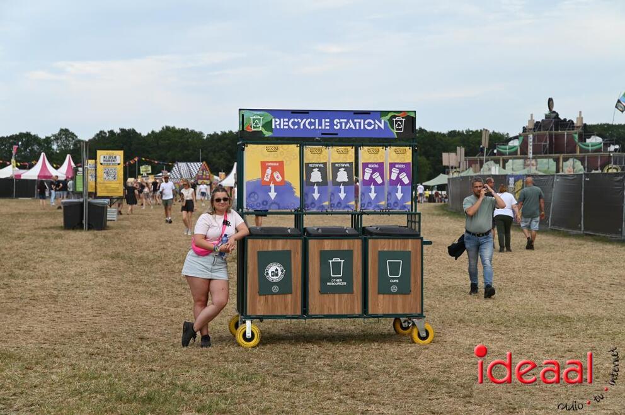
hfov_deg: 28.9
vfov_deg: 19.4
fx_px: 1214
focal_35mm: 70
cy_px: 208
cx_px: 312
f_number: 5.6
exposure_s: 1/500
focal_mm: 70
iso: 180
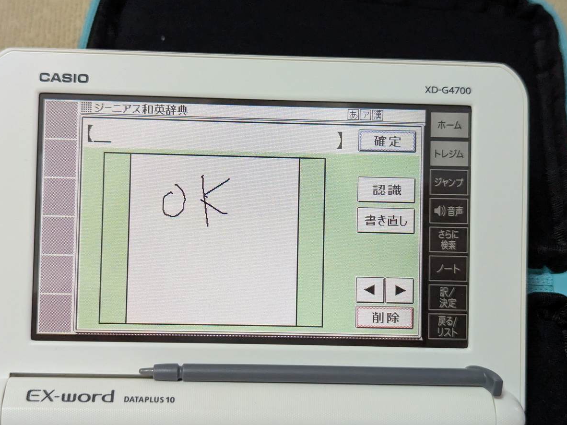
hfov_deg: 36.8
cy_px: 213
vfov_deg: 28.0
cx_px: 272
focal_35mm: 52
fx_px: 852
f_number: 1.85
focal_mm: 6.81
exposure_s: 1/224
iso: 718
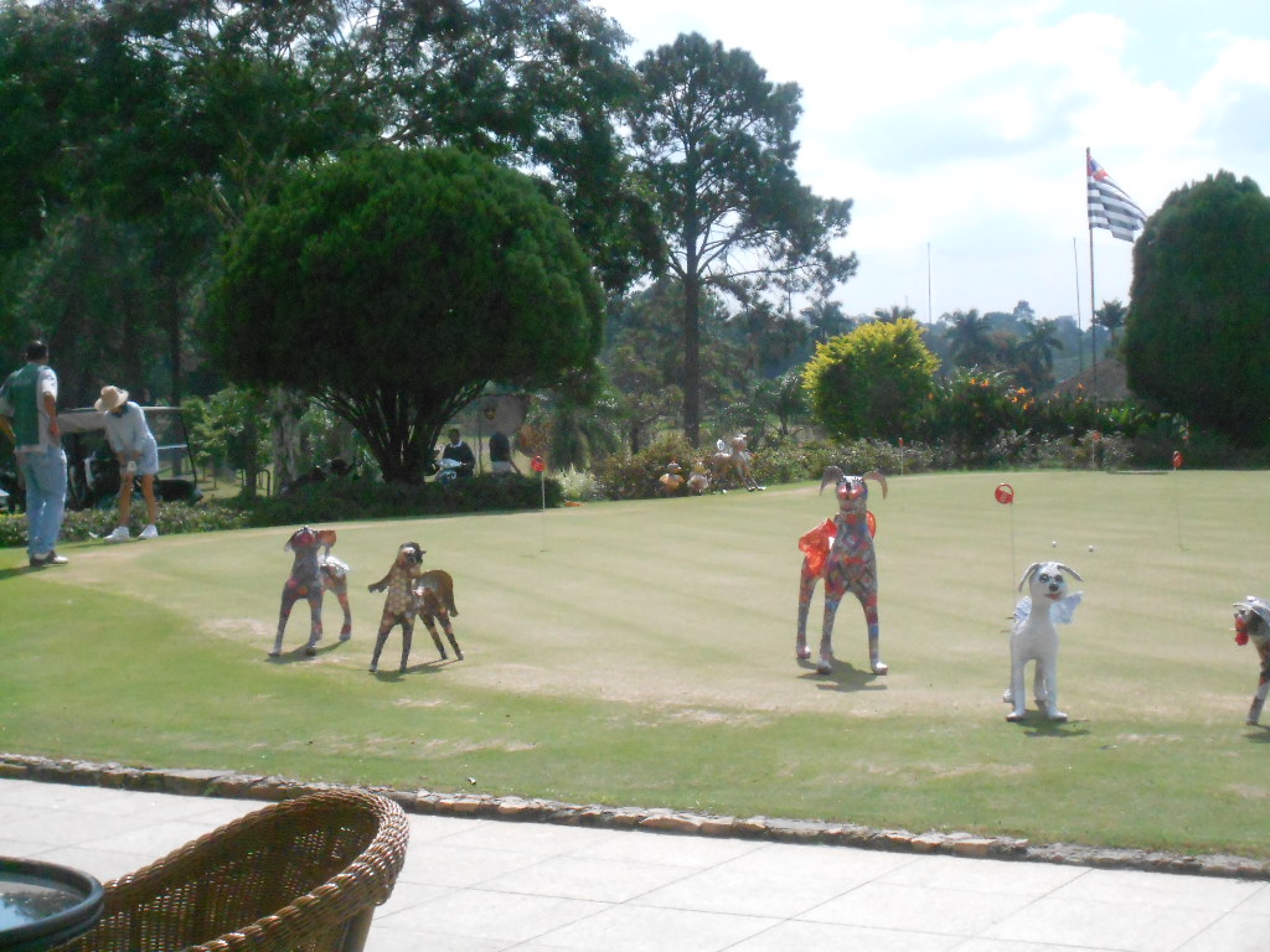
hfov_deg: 29.4
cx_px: 635
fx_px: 2421
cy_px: 476
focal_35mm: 66
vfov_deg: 22.3
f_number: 5.3
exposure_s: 1/1250
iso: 800
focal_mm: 11.6
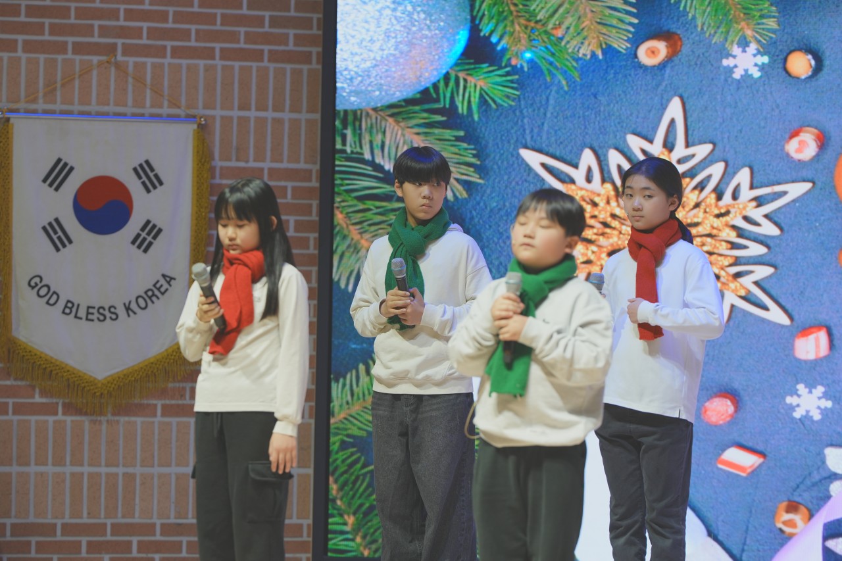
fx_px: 3157
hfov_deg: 15.2
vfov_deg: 10.2
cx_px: 421
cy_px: 280
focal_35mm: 135
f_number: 2.8
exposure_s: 1/160
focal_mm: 135
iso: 320
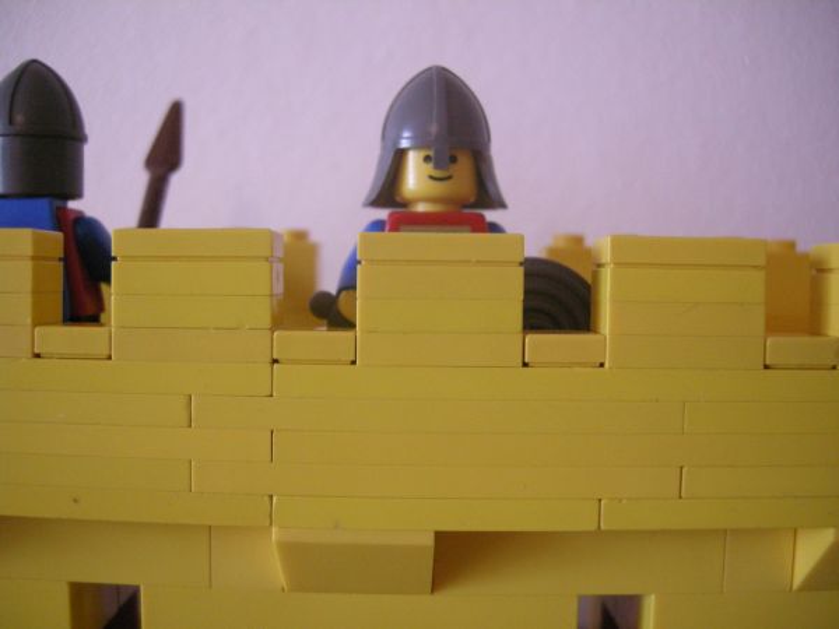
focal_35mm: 36
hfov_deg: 51.4
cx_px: 420
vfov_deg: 39.7
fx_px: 873
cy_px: 314
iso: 400
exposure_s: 1/22
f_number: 2.7
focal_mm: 7.5
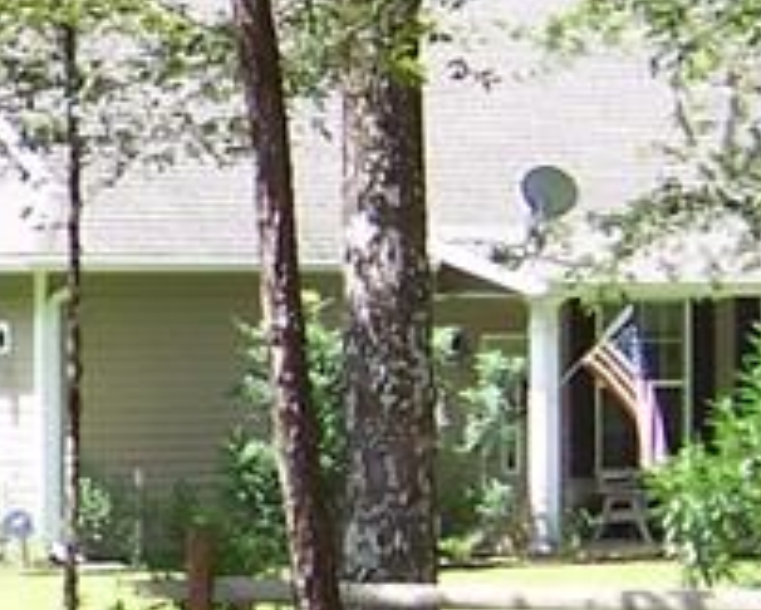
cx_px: -524
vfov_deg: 8.7
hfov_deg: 10.3
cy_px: 267
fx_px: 4013
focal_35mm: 178
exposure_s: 1/250
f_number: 3.4
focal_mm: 5.6
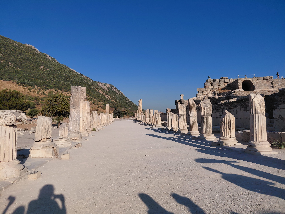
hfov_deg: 69.4
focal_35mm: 25
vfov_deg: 54.9
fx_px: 206
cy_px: 107
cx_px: 142
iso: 50
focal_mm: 4.69
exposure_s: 1/4308
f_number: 1.8
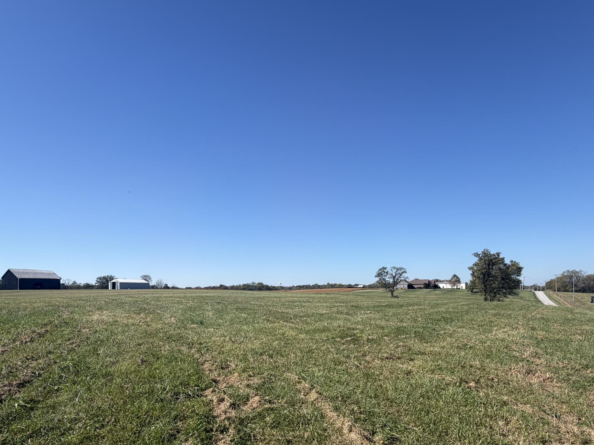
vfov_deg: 62.0
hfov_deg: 78.8
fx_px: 360
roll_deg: +0.4
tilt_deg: -1.4
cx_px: 269
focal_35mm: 21
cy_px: 295
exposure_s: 1/942
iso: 20
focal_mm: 2.22
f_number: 2.2
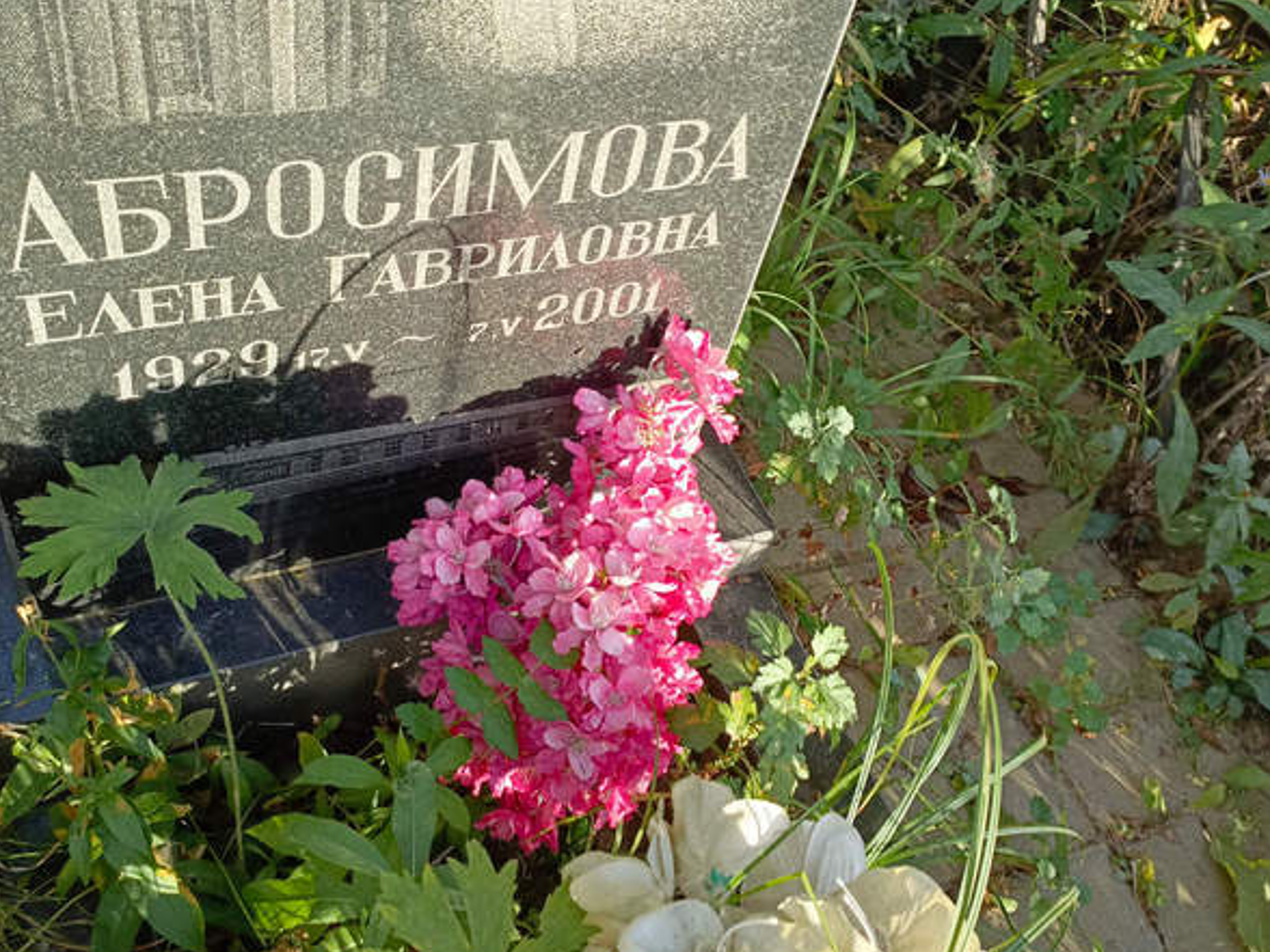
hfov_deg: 54.0
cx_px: 639
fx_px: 1247
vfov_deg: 41.8
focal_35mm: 34
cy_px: 453
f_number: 1.69
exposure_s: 1/288
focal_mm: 4.76
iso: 112
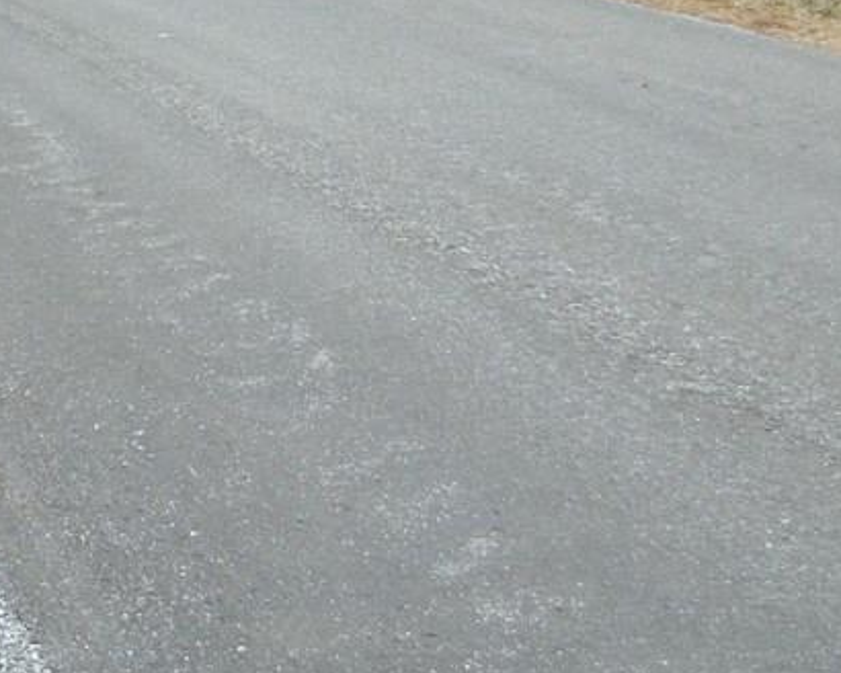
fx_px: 1941
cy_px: 123
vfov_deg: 19.4
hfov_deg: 23.0
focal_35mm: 78
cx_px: -88
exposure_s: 1/250
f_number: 2.9
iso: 80
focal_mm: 5.7
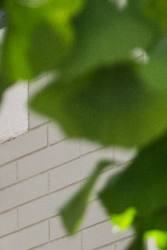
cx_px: -412
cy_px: 533
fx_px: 2186
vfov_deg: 6.3
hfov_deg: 4.2
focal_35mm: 314
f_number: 4
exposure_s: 1/250
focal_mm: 30
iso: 400
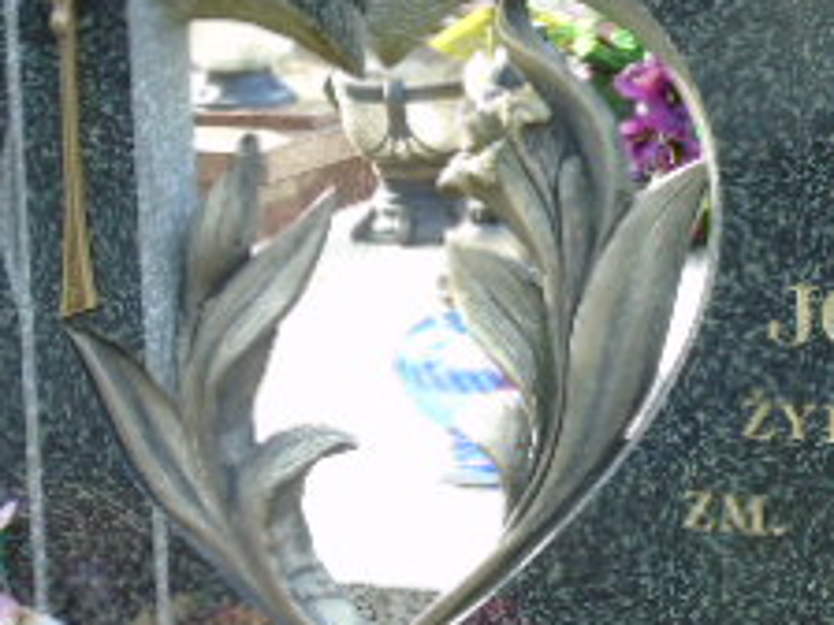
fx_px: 4891
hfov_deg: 9.7
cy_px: 320
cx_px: 823
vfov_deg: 7.3
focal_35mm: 203
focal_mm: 13
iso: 80
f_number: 4.7
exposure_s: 1/30
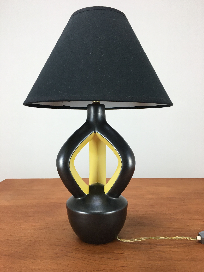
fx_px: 228
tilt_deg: -5.7
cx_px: 102
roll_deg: +1.7
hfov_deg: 48.2
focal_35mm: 29
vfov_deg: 61.7
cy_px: 136
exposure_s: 1/33
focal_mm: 4.15
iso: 32
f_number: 2.2
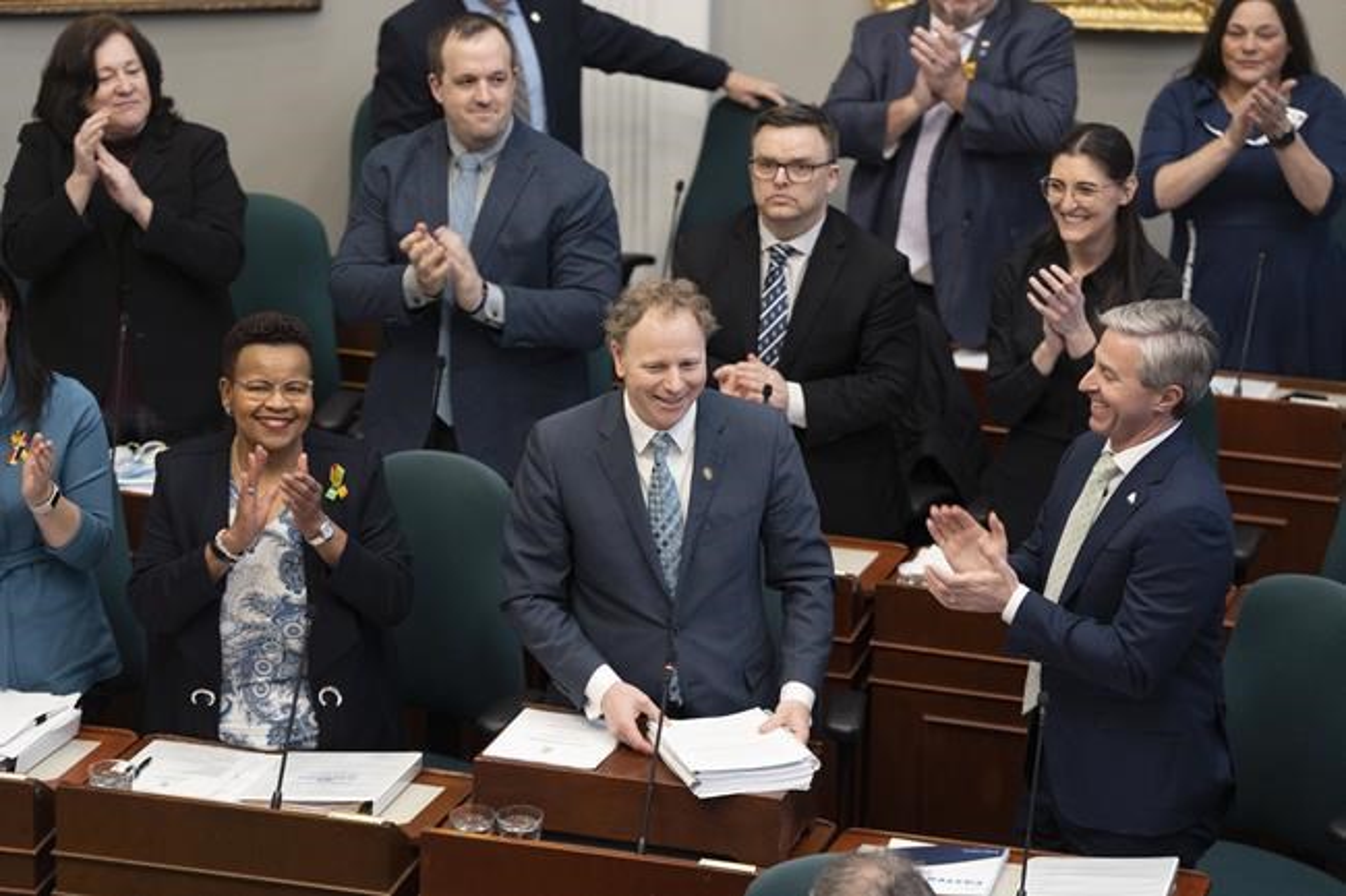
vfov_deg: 10.3
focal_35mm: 133
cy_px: 448
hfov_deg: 15.4
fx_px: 4971
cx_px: 673
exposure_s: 1/200
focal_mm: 133
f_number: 2.8
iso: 3200
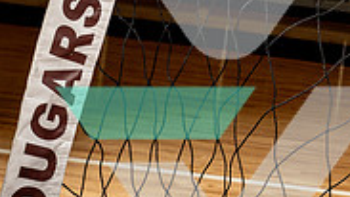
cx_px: 549
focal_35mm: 106
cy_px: -43
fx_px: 984
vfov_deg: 11.2
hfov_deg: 17.7
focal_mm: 32
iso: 640
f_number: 6.3
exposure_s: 1/250
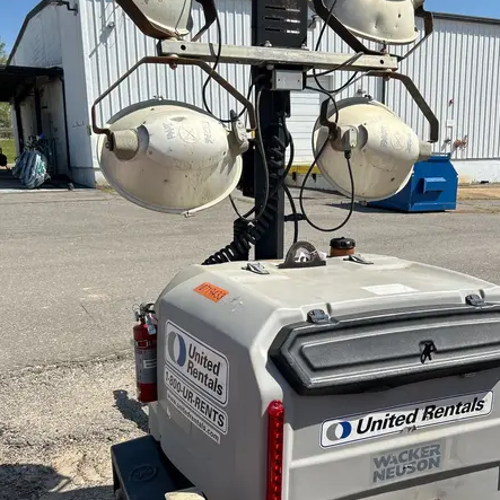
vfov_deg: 43.7
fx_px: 621
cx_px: 269
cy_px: 290
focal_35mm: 38
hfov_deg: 43.8
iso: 50
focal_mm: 5.7
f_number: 1.5
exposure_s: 1/5076
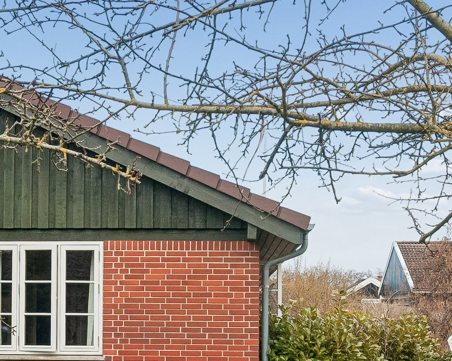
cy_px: 284
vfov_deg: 19.5
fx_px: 1043
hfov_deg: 24.3
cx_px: 149
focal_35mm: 78
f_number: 9
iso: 320
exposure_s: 1/320
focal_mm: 18
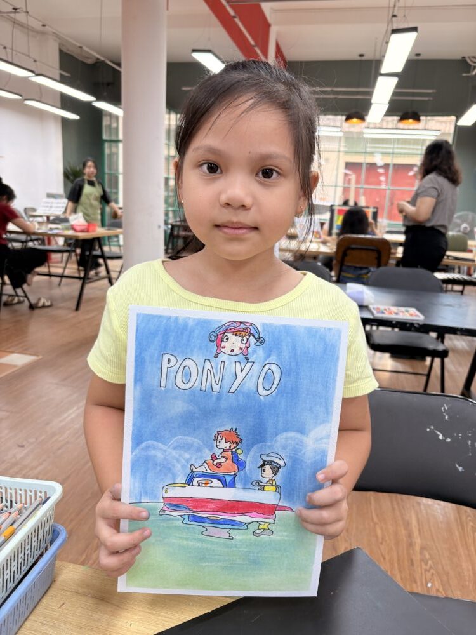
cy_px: 318
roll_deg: -3.8
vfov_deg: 67.3
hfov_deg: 53.1
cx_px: 238
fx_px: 477
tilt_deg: -11.7
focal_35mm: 26
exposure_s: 1/100
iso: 50
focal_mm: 5.96
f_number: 1.6
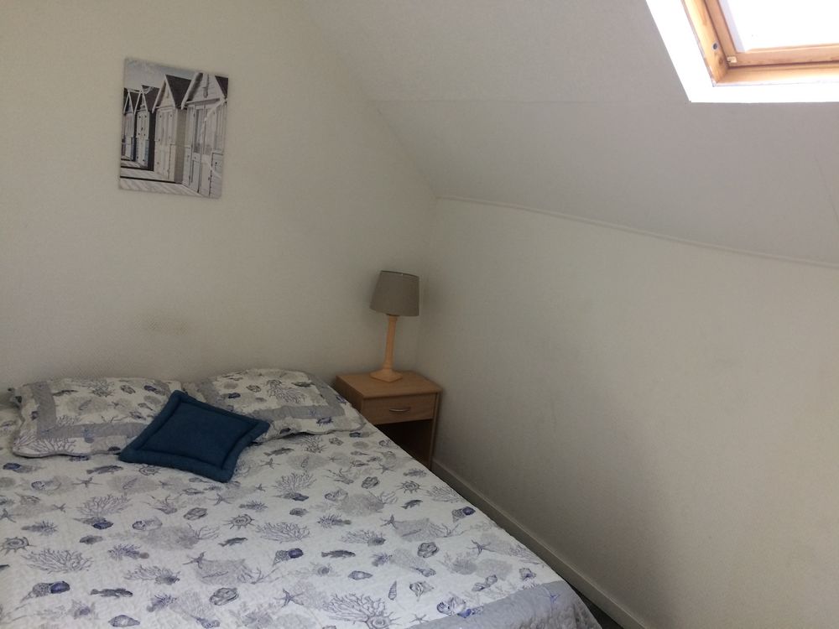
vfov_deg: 48.2
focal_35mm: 29
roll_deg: -7.4
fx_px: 703
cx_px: 420
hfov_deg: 61.7
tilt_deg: -12.4
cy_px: 314
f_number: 2.2
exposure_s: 1/33
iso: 80
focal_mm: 4.15
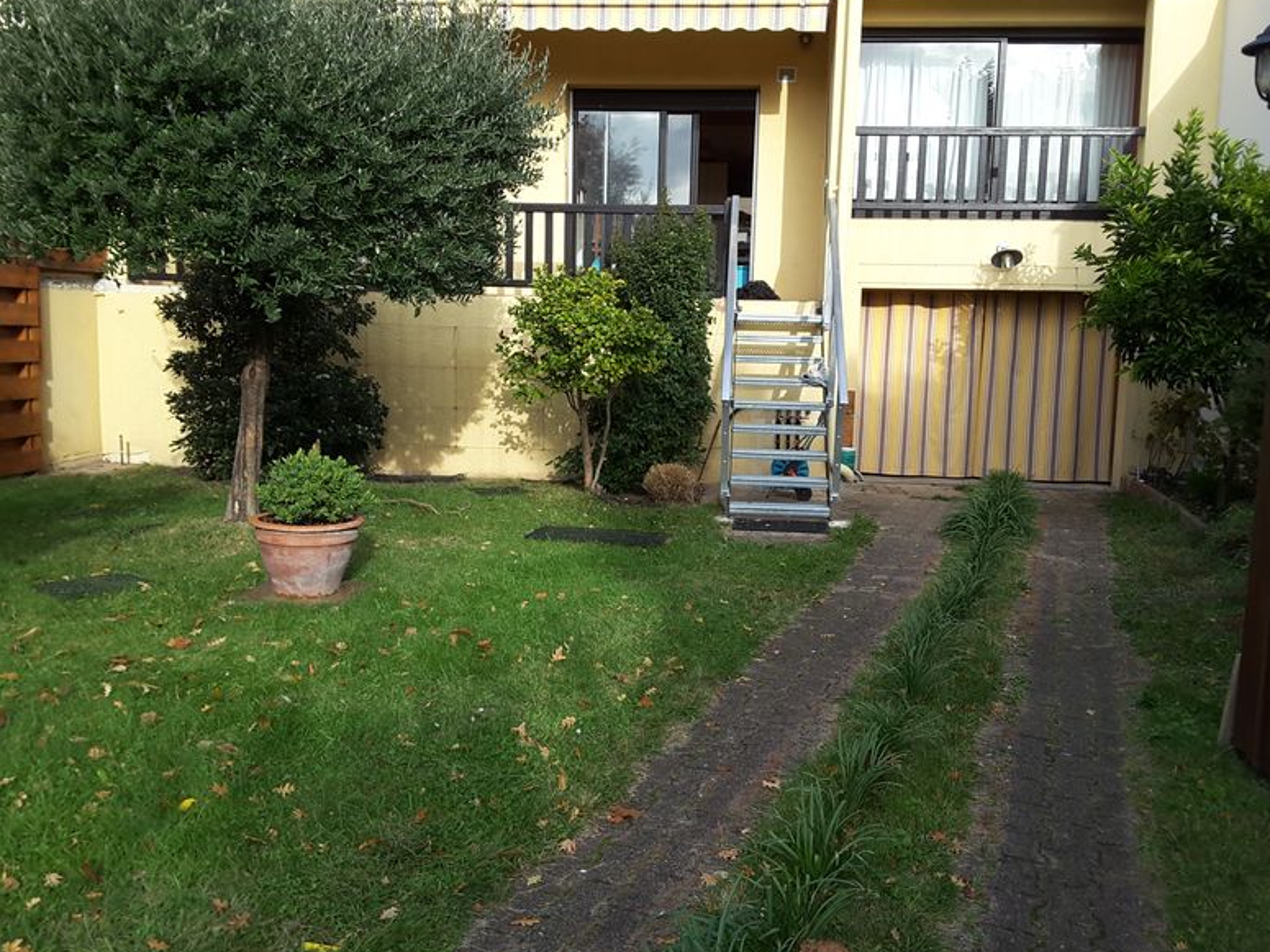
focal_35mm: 32
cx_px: 654
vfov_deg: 44.1
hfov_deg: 56.8
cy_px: 470
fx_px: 1174
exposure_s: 1/380
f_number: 1.9
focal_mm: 2.9
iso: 40
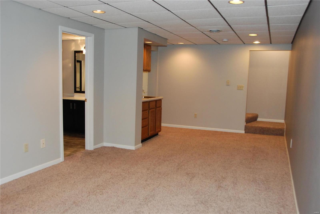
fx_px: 294
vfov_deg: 40.0
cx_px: 160
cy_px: 107
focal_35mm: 33
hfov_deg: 57.2
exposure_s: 1/60
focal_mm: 22
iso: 1250
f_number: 5.6
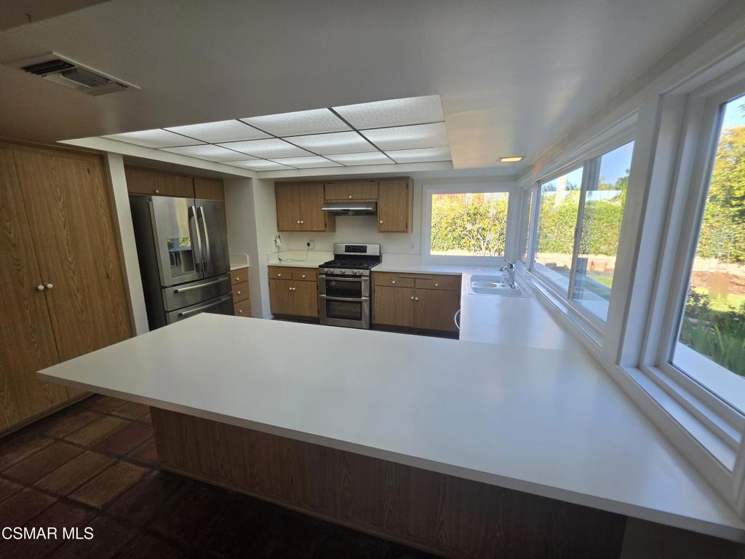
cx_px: 372
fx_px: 280
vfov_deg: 89.9
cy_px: 280
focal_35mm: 13
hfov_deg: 106.2
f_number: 1.9
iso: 40
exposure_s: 1/120
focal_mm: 2.2
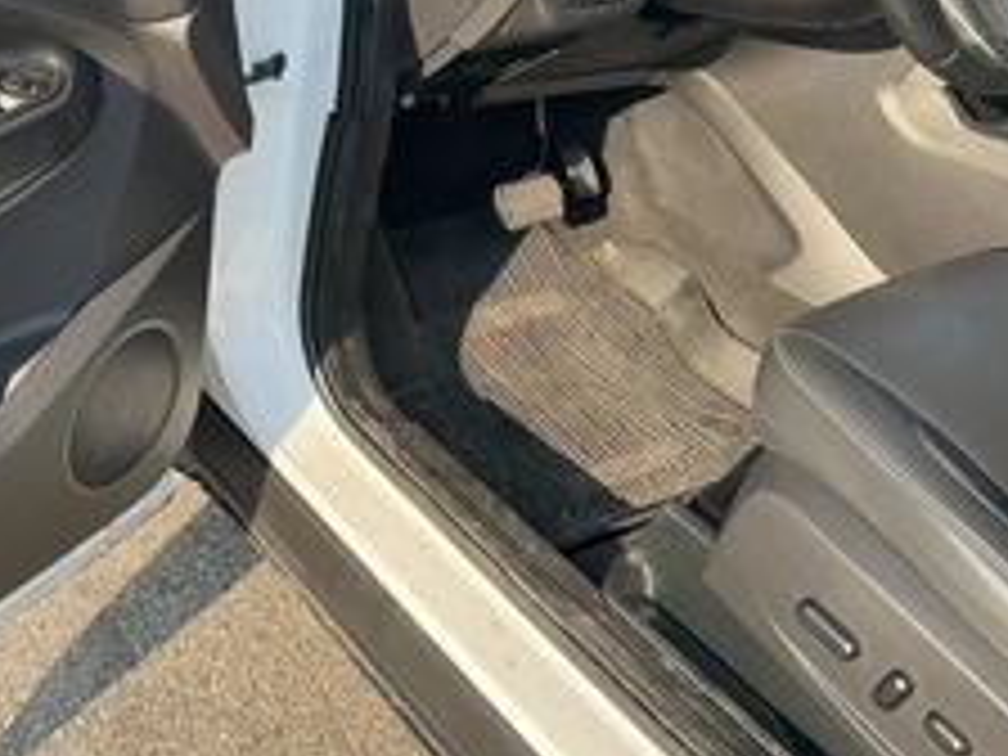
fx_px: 1456
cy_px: 220
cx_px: 162
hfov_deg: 36.5
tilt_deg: -30.8
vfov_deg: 28.8
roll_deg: -3.6
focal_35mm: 50
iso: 25
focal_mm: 3
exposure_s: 1/305
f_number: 1.8
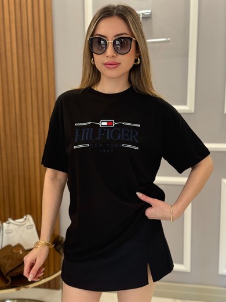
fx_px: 418
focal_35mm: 48
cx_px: 113
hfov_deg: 30.3
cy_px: 151
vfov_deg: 39.7
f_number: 1.78
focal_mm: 6.76
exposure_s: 1/121
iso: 160
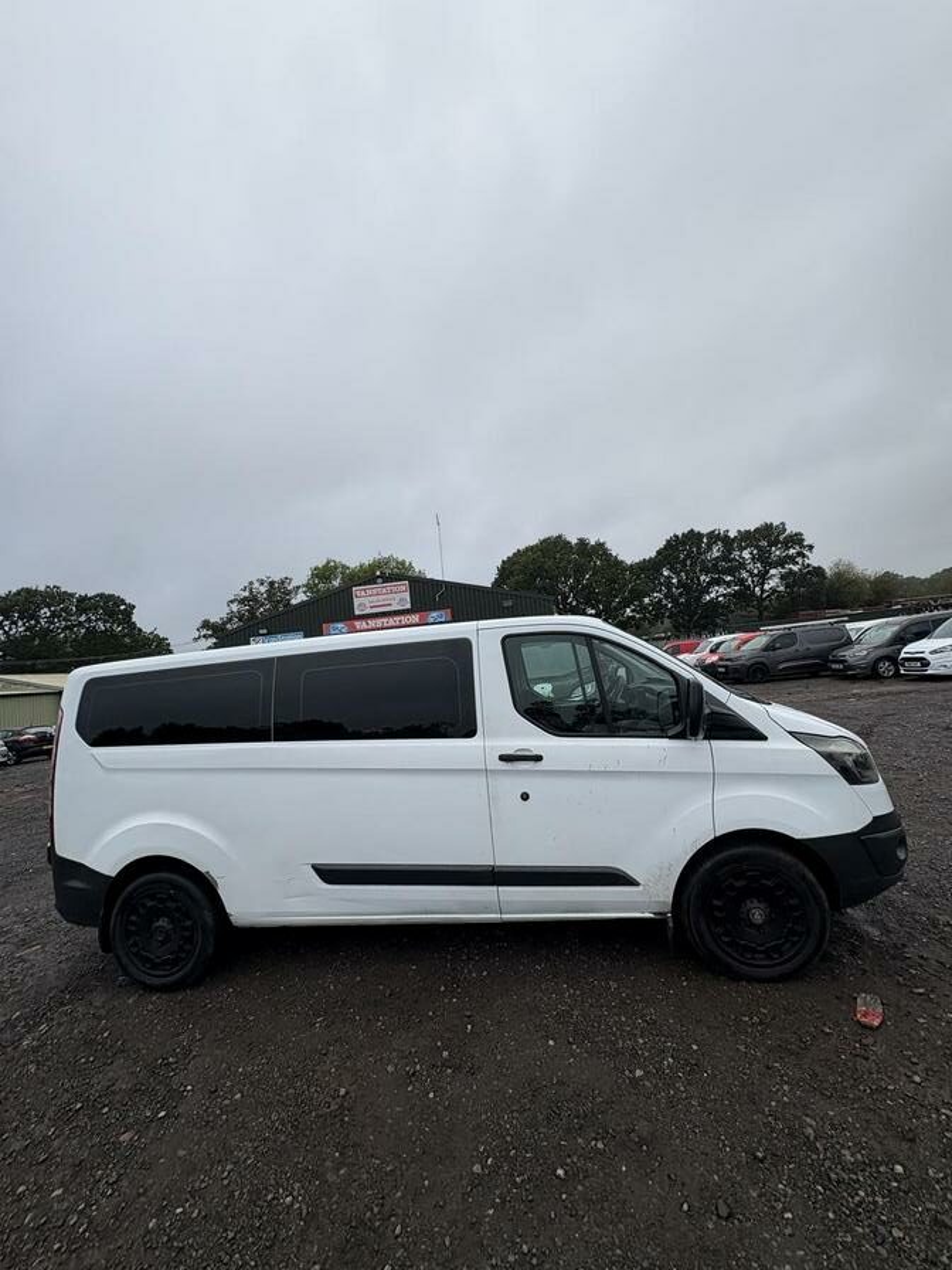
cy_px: 635
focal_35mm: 14
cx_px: 476
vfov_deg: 102.1
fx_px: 513
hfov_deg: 85.7
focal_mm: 2.22
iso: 40
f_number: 2.2
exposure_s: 1/631
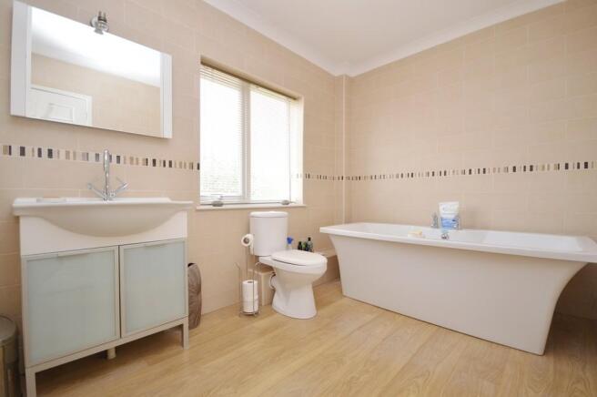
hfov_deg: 100.4
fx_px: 248
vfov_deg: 77.2
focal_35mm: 15
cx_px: 298
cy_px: 198
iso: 450
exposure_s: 1/60
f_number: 4
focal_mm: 10
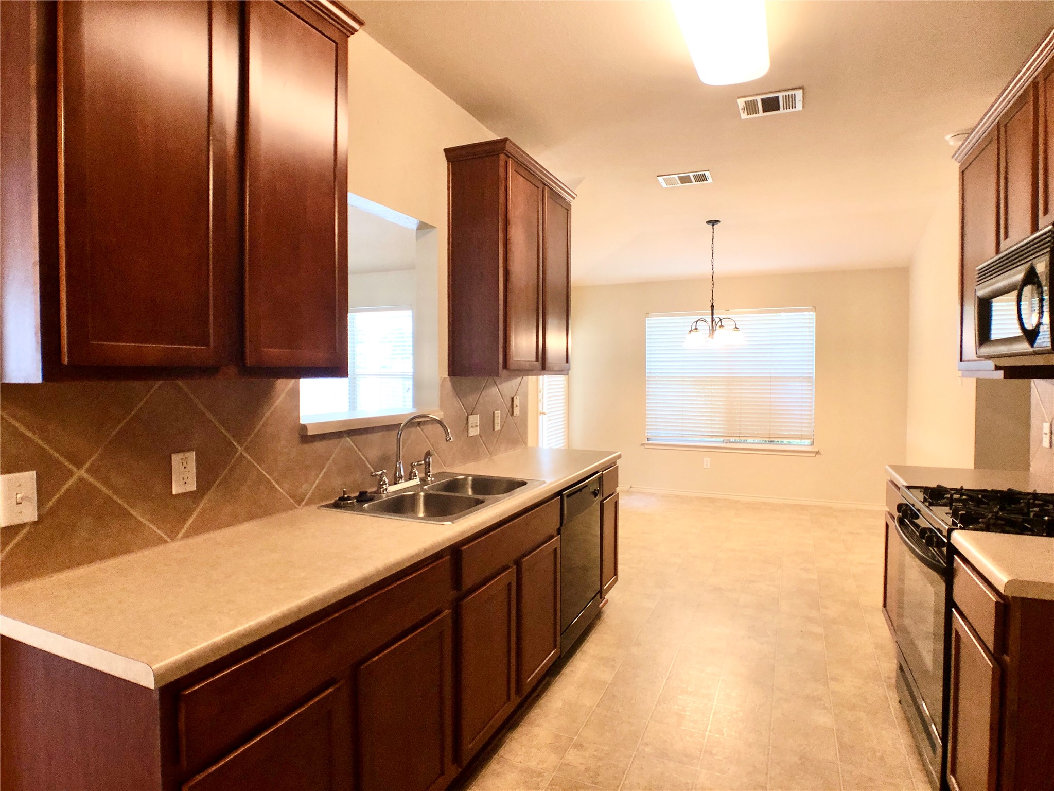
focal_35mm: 28
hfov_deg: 63.4
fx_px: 853
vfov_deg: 49.7
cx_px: 527
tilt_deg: -1.4
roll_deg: +0.1
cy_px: 396
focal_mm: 4
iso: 40
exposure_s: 1/24
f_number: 1.8
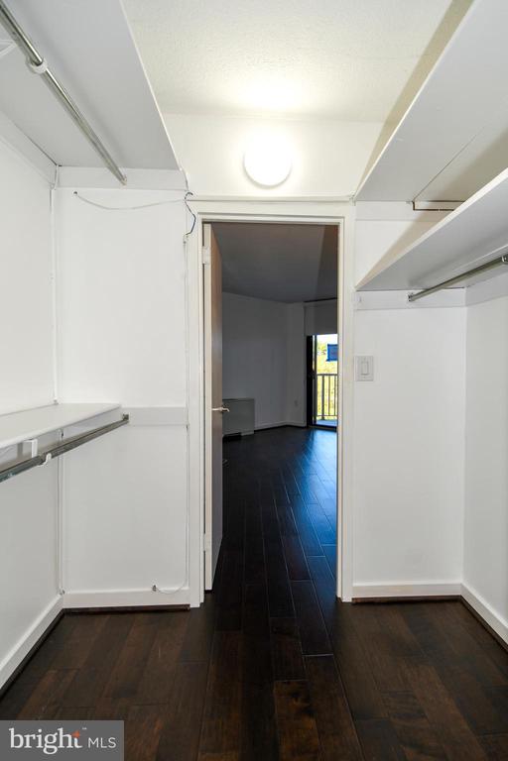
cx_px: 254
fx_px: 381
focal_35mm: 18
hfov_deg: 67.4
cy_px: 380
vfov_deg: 90.0
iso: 125
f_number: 4.5
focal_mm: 12
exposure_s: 1/60
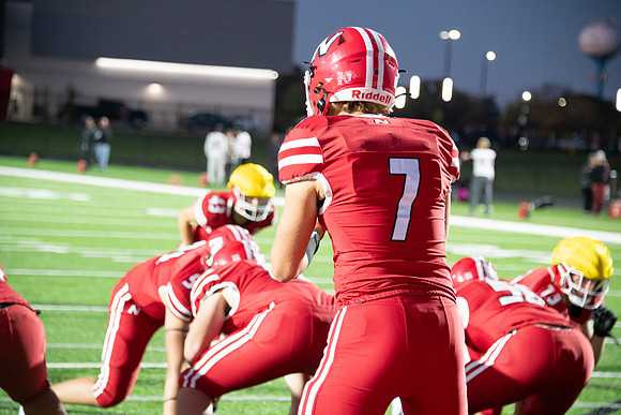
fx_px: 2588
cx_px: 310
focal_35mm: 150
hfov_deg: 13.7
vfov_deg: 9.2
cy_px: 208
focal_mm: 150
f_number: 5.6
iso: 8000
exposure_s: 1/160
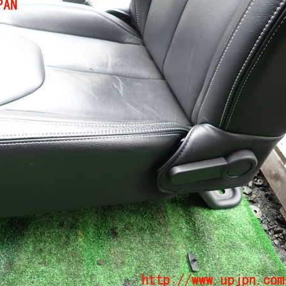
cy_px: 143
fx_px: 280
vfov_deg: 54.0
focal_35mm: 30
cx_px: 94
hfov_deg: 52.9
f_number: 2
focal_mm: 4.5
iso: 100
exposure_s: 1/60
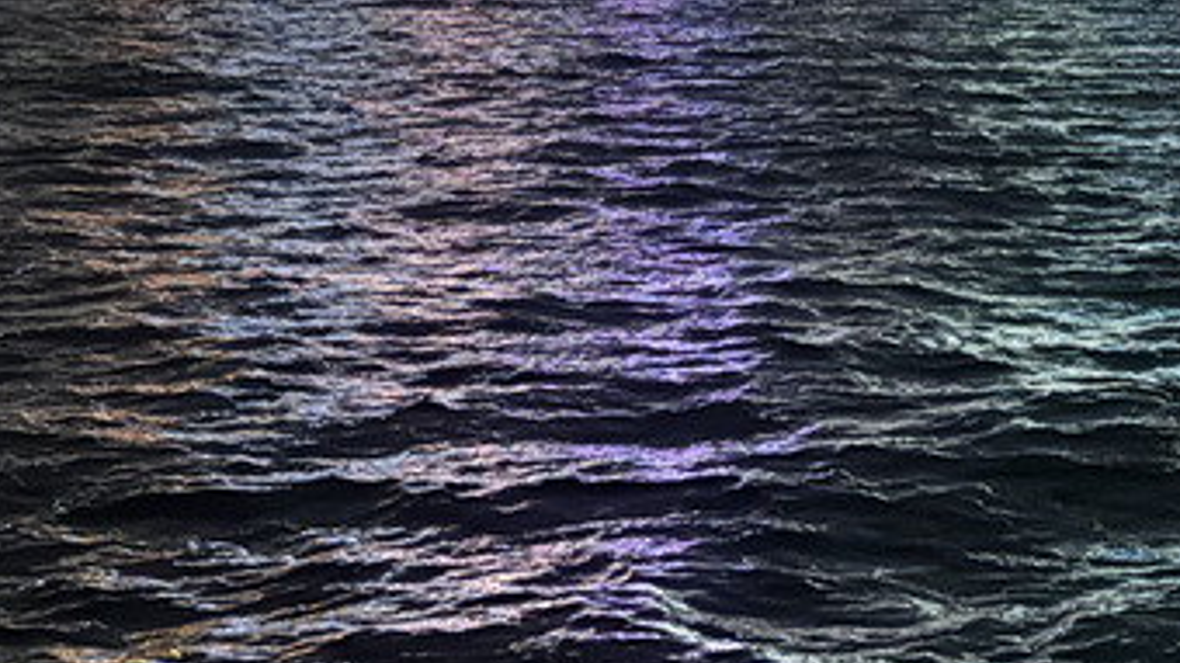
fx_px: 3128
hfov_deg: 21.4
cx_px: 597
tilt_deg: +5.4
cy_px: -420
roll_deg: +1.0
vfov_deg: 11.4
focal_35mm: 100
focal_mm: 5.96
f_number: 1.6
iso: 640
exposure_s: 1/12
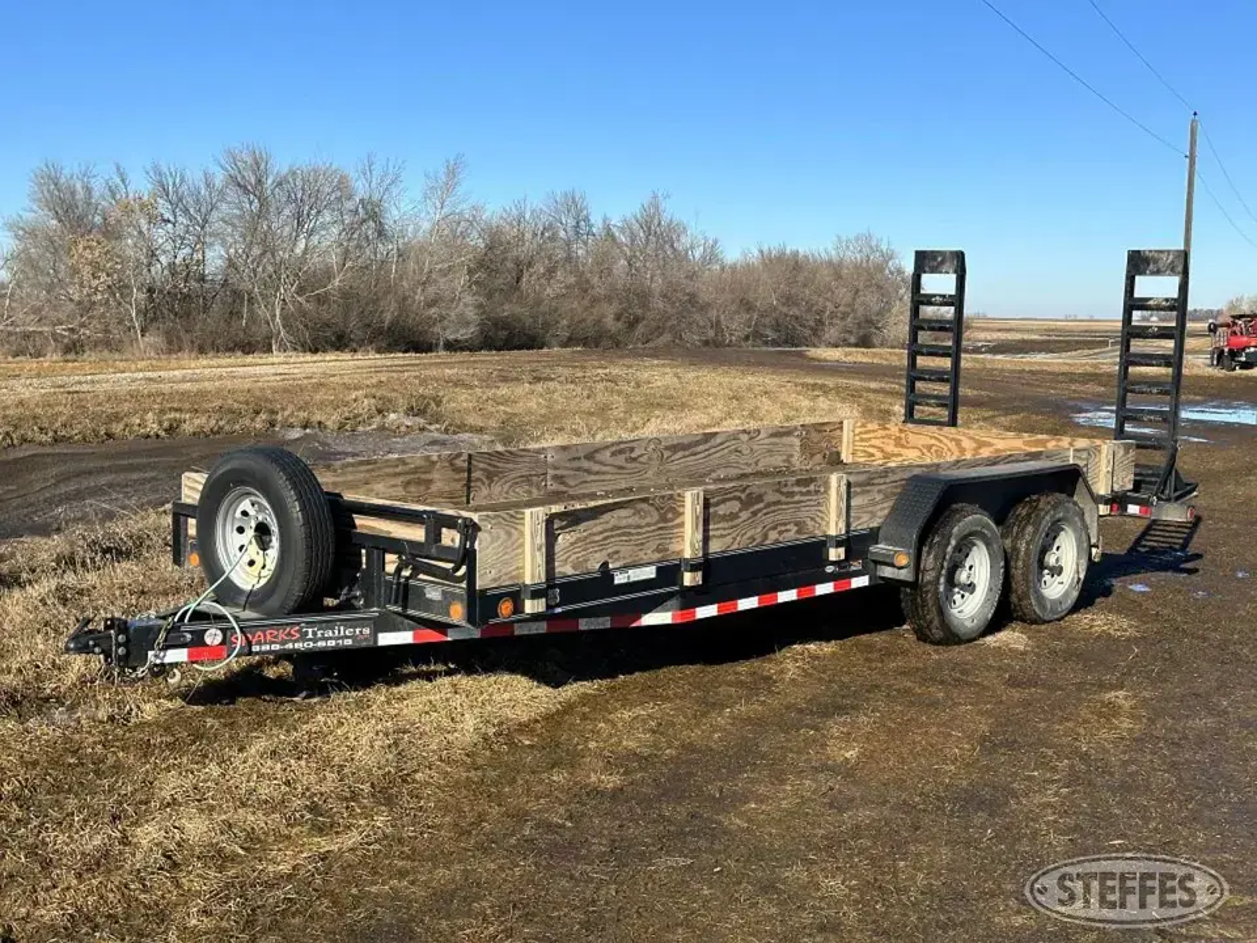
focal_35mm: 48
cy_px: 472
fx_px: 1743
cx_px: 628
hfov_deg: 39.7
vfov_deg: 30.3
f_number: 1.78
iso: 64
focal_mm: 6.86
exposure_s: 1/3731
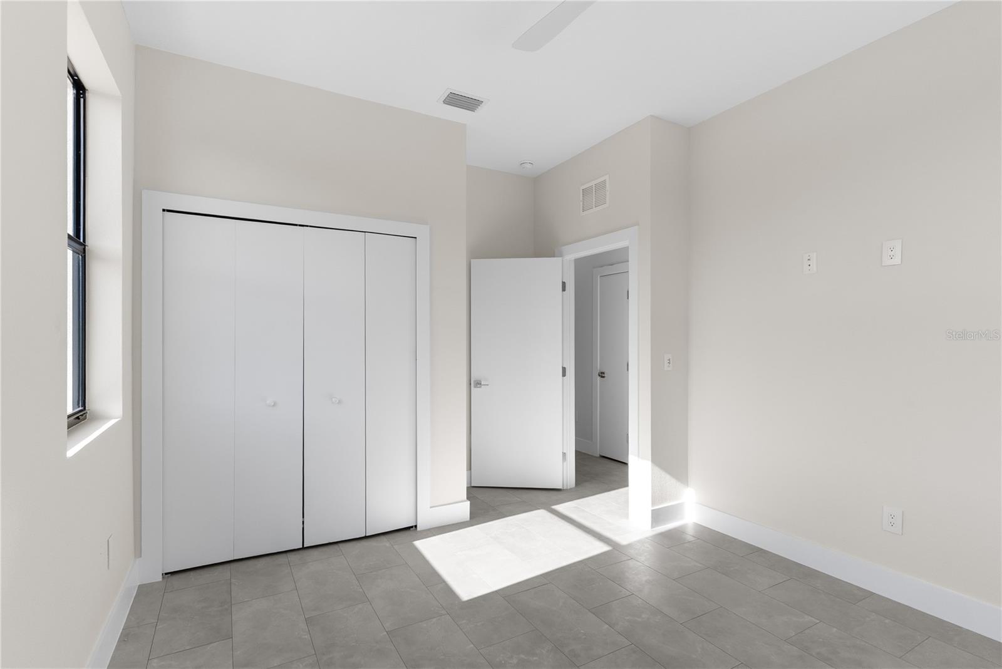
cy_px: 334
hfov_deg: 93.3
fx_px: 473
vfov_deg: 70.5
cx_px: 501
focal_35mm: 17
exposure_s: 1/50
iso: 400
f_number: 8
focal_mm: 17
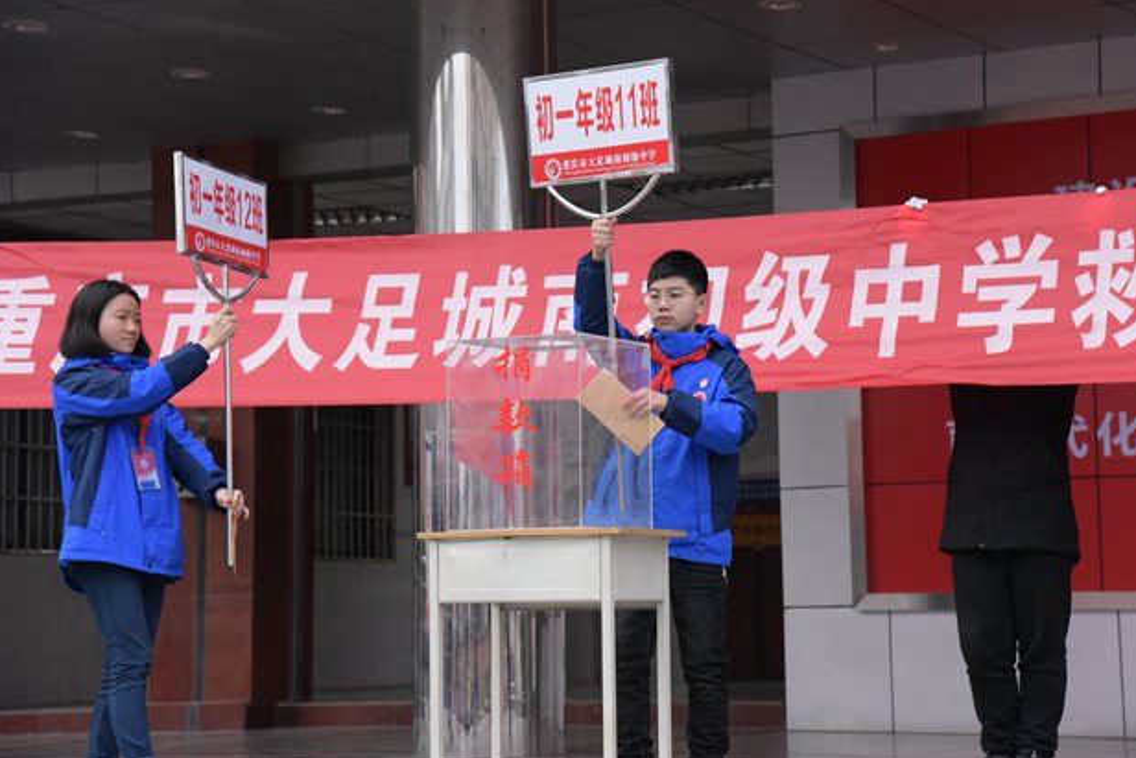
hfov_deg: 21.5
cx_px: 610
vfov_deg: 14.4
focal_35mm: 95
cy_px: 358
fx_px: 2998
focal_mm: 86
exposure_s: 1/500
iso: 3200
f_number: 5.6
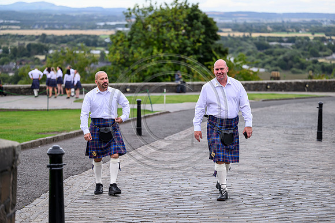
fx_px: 912
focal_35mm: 98
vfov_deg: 14.0
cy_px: 112
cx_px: 168
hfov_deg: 20.8
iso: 500
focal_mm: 98
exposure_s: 1/800
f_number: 2.8
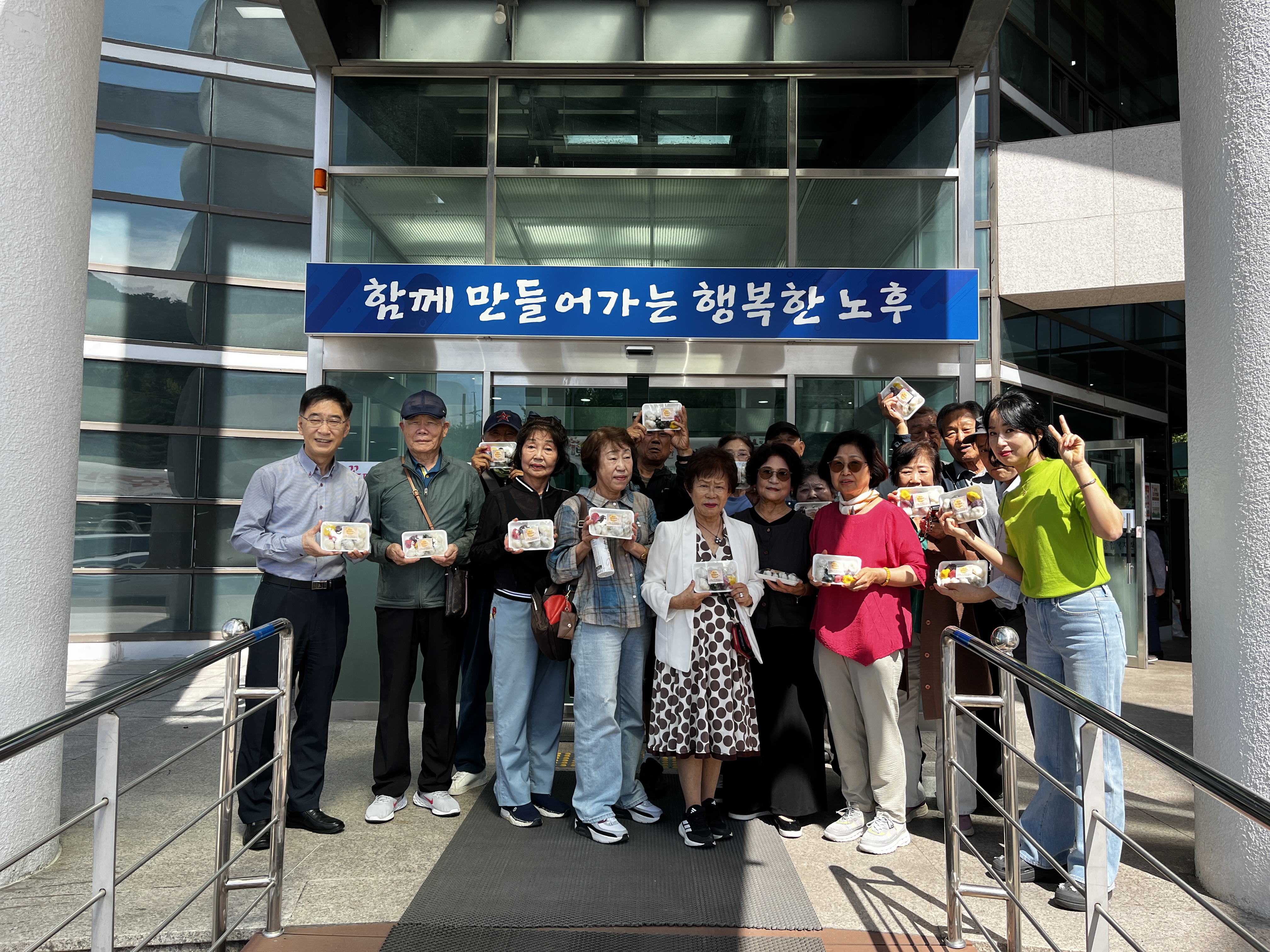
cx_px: 635
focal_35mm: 26
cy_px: 476
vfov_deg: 53.1
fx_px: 954
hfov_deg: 67.3
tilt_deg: +3.4
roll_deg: -0.6
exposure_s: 1/1106
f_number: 1.6
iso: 50
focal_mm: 5.1
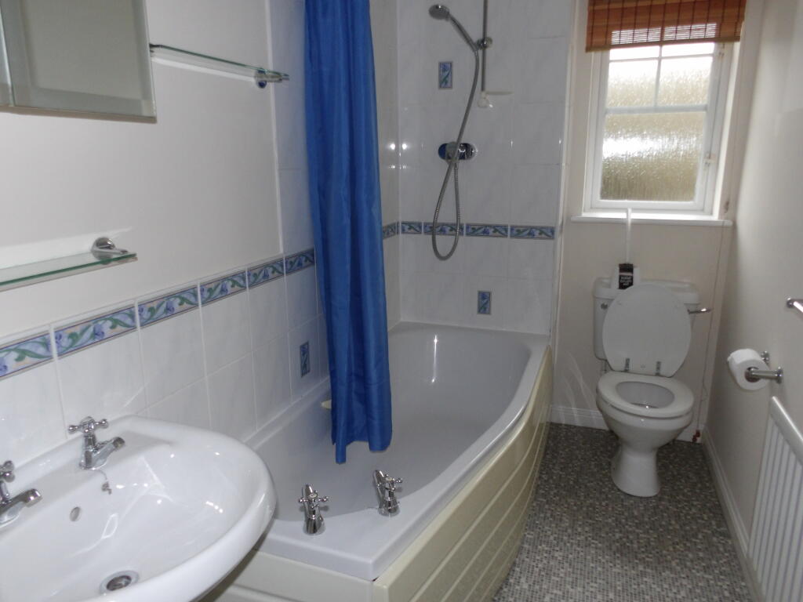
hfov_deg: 71.6
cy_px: 301
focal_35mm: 24
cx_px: 402
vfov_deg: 56.8
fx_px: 557
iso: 200
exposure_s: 1/15
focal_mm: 4.3
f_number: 4.1
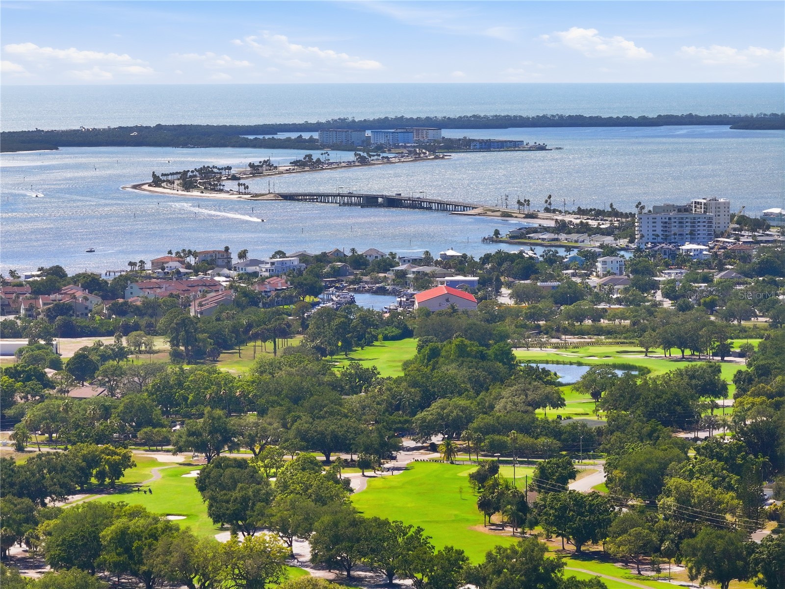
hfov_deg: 11.9
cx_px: 392
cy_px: 294
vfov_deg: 8.9
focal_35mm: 166
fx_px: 3764
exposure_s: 1/1000
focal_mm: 30.7
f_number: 3.4
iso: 100
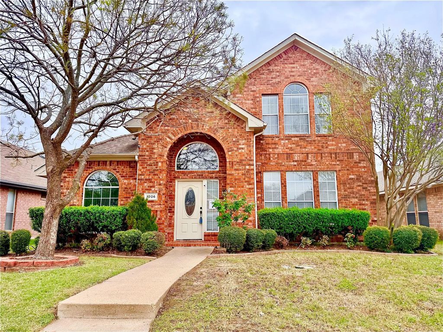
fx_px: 307
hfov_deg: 71.6
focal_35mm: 24
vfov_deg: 56.8
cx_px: 222
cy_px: 166
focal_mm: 6.76
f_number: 1.78
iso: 100
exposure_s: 1/772
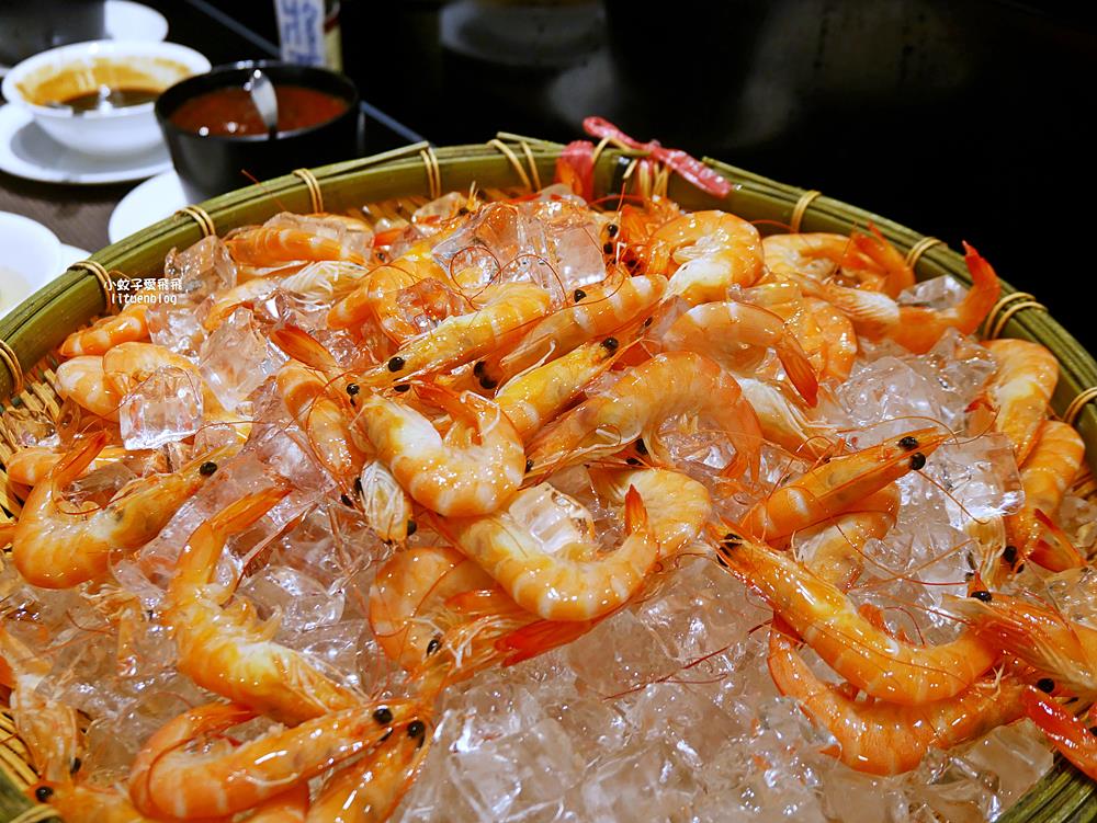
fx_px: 1268
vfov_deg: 36.0
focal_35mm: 40
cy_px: 412
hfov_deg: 46.8
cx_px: 548
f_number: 4.4
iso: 500
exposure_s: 1/60
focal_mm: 20
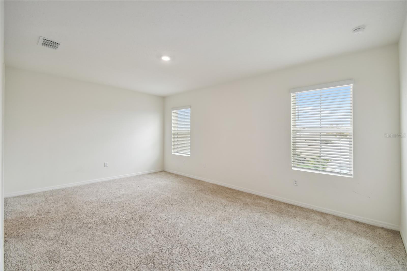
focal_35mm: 15
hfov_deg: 100.4
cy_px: 136
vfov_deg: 77.3
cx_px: 204
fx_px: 170
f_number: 7.1
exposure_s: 1/30
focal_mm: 10
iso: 100
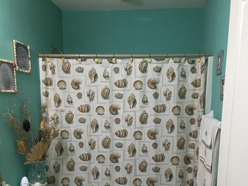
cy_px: 159
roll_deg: +0.0
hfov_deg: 47.9
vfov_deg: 35.2
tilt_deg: -10.8
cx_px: 125
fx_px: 279
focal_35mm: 39
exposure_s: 1/30
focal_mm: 4.15
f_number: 2.2
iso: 100
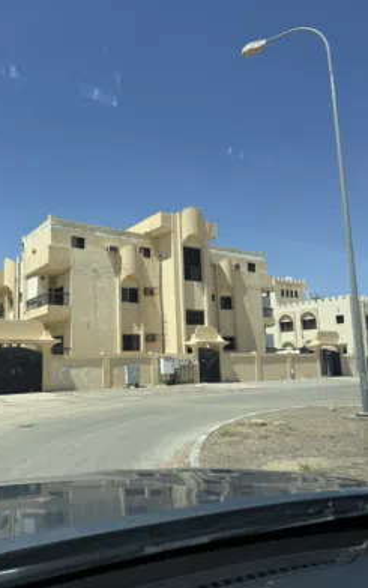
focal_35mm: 26
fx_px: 416
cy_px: 299
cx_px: 144
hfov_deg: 47.4
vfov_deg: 70.4
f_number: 1.78
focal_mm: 6.76
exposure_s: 1/4673
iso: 80
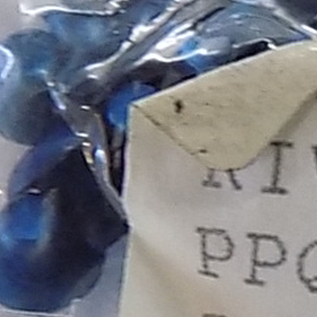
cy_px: 235
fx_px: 1399
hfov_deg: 11.9
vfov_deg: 12.9
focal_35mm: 135
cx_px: 577
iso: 400
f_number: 3.1
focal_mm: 4
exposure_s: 1/25
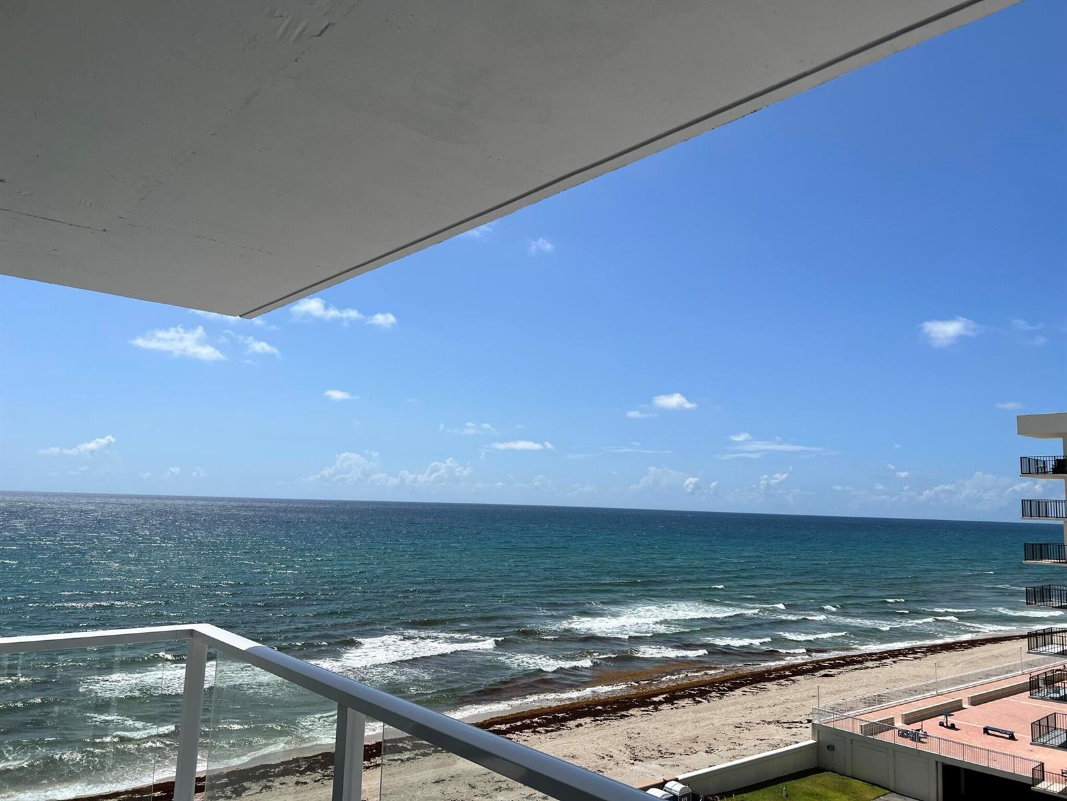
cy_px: 400
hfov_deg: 67.3
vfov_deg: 53.1
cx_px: 534
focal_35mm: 26
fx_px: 801
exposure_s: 1/9434
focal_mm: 5.7
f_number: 1.5
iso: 50
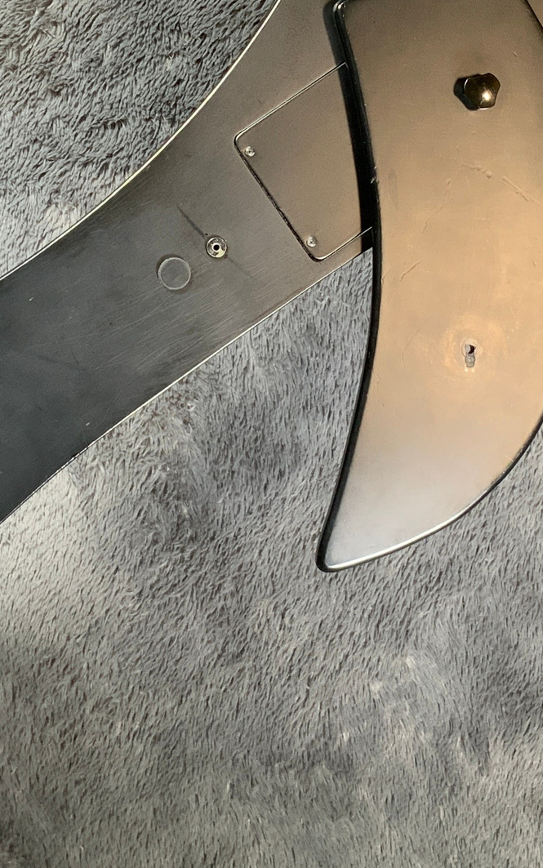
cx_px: 334
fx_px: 1751
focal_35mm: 74
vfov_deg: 27.3
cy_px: 179
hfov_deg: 17.6
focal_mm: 3
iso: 64
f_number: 1.8
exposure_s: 1/52
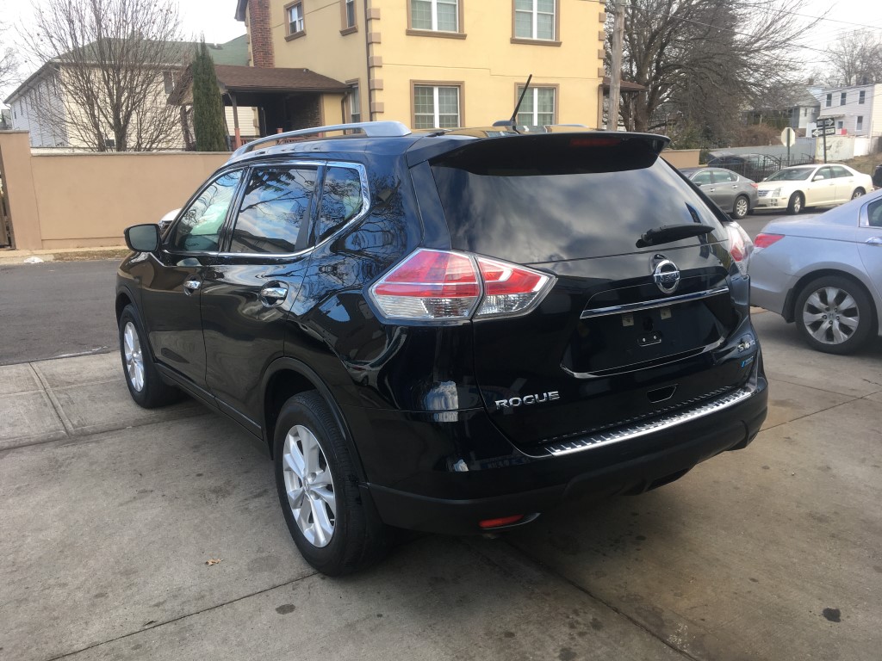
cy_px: 330
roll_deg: +3.2
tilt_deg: -13.9
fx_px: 739
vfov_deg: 48.2
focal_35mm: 29
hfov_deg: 61.7
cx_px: 441
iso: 25
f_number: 2.2
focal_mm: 4.15
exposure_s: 1/191
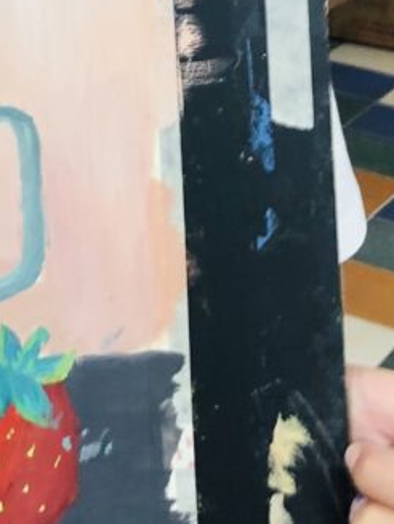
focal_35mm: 114
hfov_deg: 12.4
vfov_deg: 16.0
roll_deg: -1.4
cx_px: -176
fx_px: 1727
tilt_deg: -8.6
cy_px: -232
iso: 32
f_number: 1.8
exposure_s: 1/50
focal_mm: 4
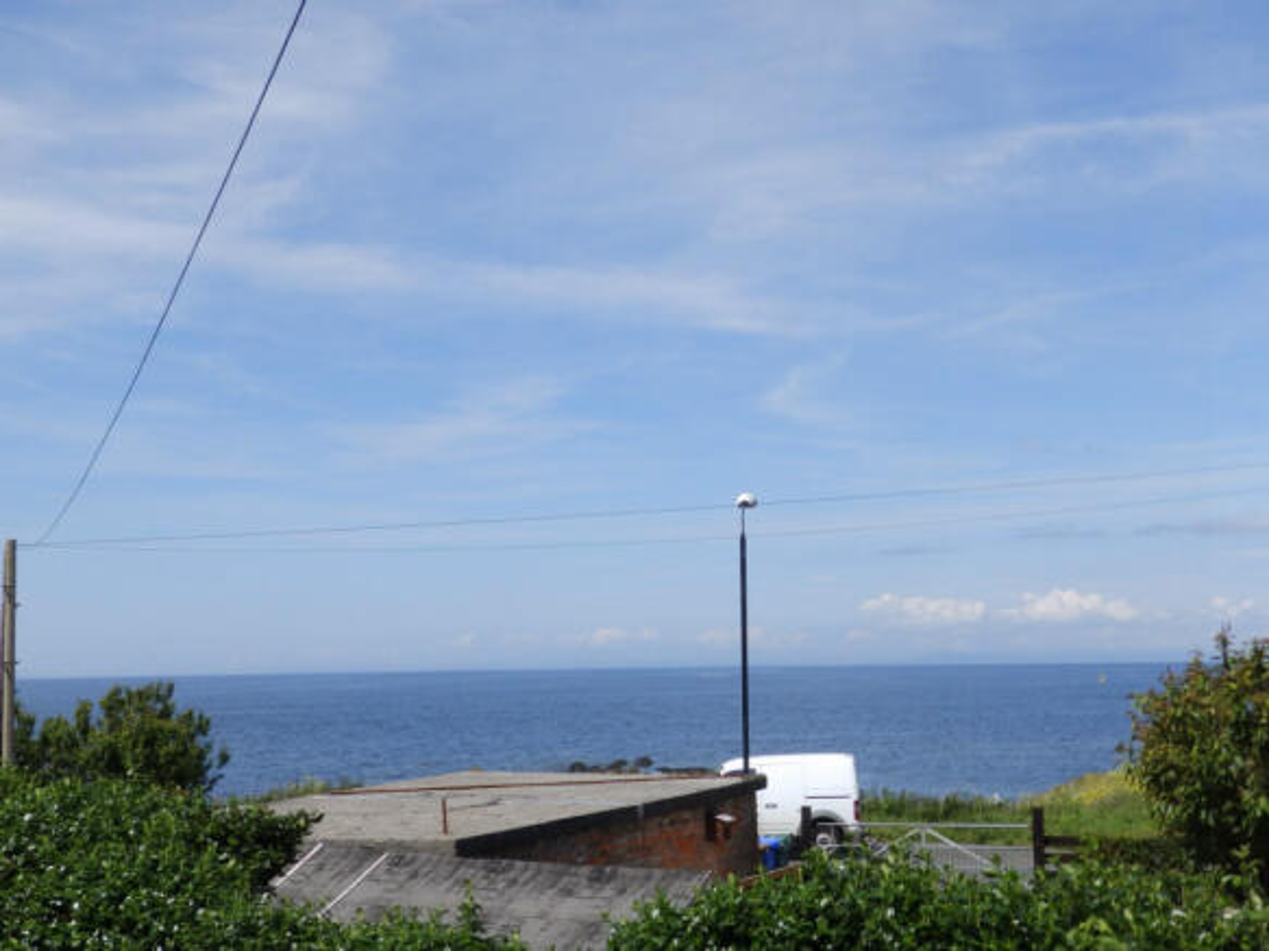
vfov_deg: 31.5
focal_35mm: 46
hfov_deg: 41.2
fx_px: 1686
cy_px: 476
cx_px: 634
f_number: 4.5
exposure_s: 1/640
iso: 80
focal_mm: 8.2
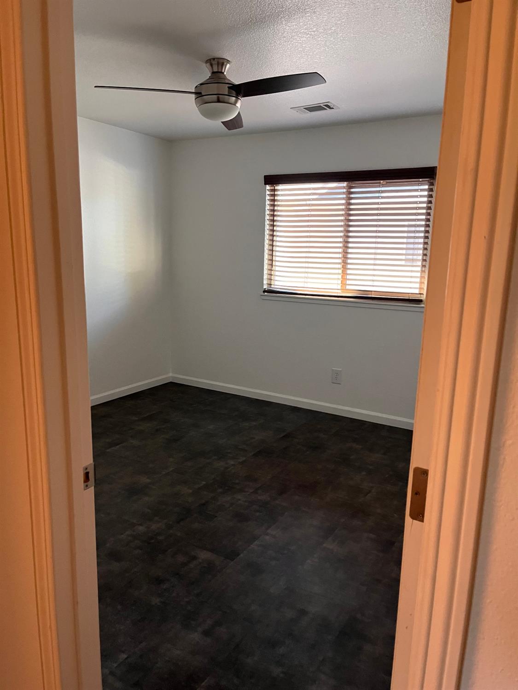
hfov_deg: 53.1
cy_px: 345
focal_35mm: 26
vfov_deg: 67.3
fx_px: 519
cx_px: 259
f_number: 1.6
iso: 320
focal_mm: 5.1
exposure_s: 1/60
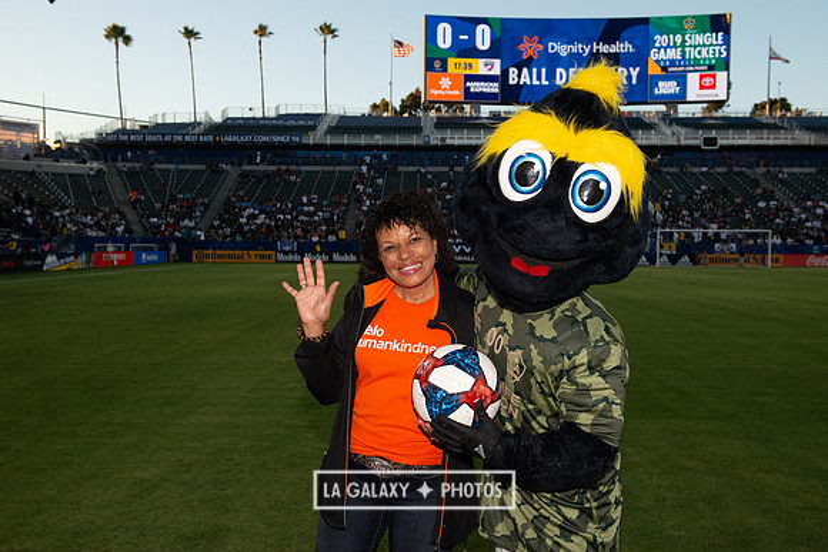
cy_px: 276
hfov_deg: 53.1
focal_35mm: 36
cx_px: 414
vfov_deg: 36.9
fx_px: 828
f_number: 7.1
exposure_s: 1/640
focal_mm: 36
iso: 800
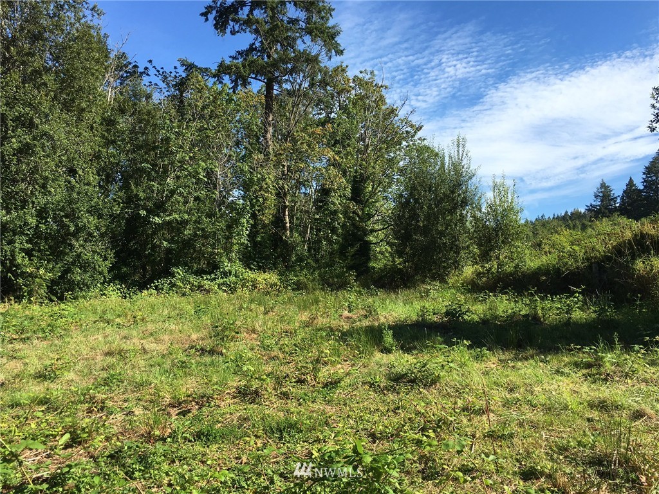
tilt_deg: +3.6
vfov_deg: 48.2
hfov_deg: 61.7
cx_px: 330
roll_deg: +0.3
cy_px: 247
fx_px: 552
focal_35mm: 29
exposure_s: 1/1166
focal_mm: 4.15
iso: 25
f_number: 2.2
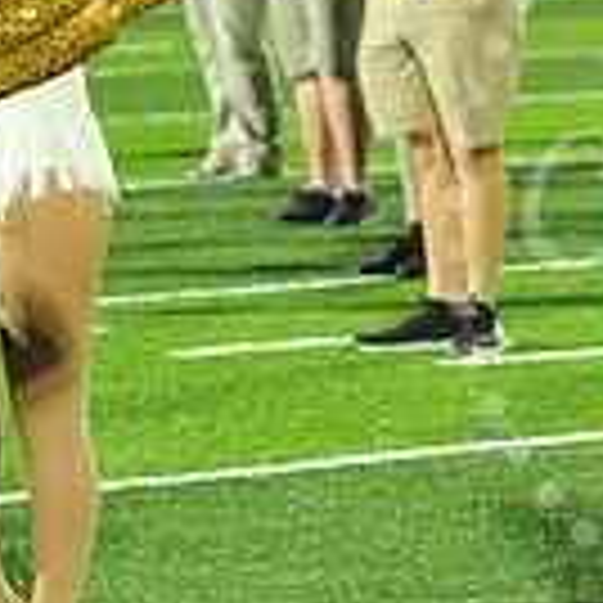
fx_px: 9046
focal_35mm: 459
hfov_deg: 3.8
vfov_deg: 3.8
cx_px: 873
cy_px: 225
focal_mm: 125
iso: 5000
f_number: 5.6
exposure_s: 1/250
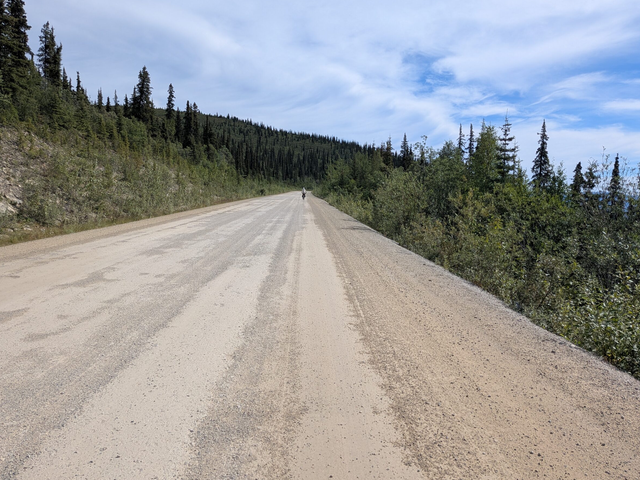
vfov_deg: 53.0
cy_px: 230
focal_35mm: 26
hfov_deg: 67.3
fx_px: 481
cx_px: 314
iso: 32
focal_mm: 4.53
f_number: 1.7
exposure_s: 1/2381
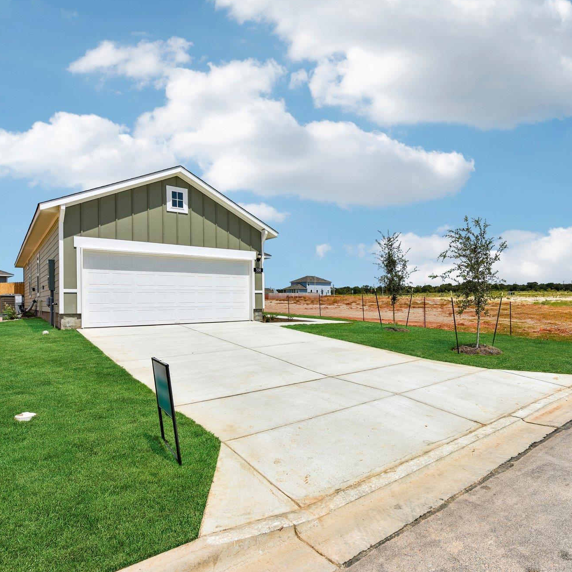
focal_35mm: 20
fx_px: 374
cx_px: 352
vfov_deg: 74.8
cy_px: 293
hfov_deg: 73.7
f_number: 8
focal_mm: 15
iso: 100
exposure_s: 1/640
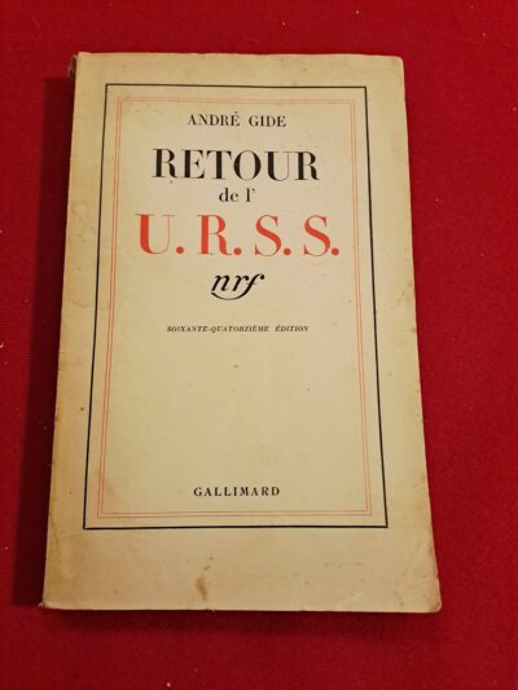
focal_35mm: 25
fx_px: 499
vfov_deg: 69.4
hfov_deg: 54.9
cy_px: 345
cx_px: 259
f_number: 1.8
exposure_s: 1/50
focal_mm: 4.65
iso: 320
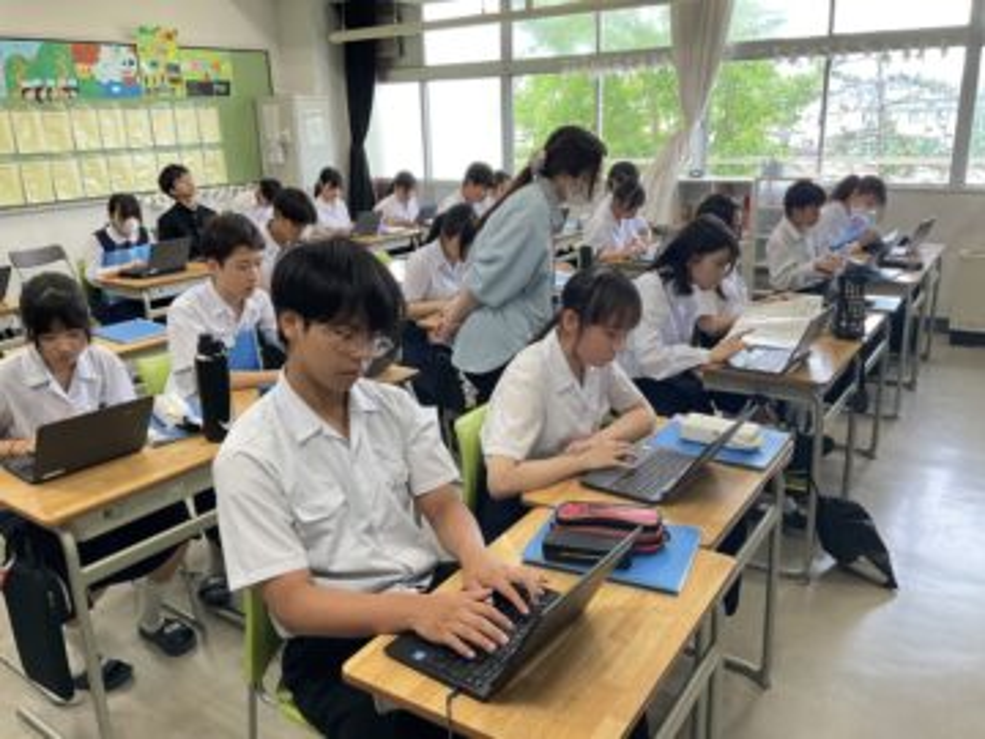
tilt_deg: -17.3
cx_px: 492
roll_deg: +1.5
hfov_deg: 61.7
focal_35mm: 29
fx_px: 825
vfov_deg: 48.2
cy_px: 370
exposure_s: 1/60
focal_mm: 3
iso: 40
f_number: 1.8
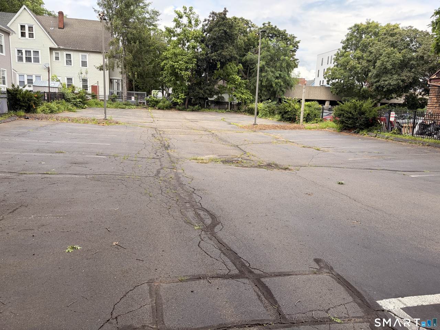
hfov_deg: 67.3
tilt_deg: -10.1
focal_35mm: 26
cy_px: 165
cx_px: 220
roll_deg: -1.9
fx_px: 330
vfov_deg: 53.1
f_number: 1.6
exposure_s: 1/1175
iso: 64
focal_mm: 5.96
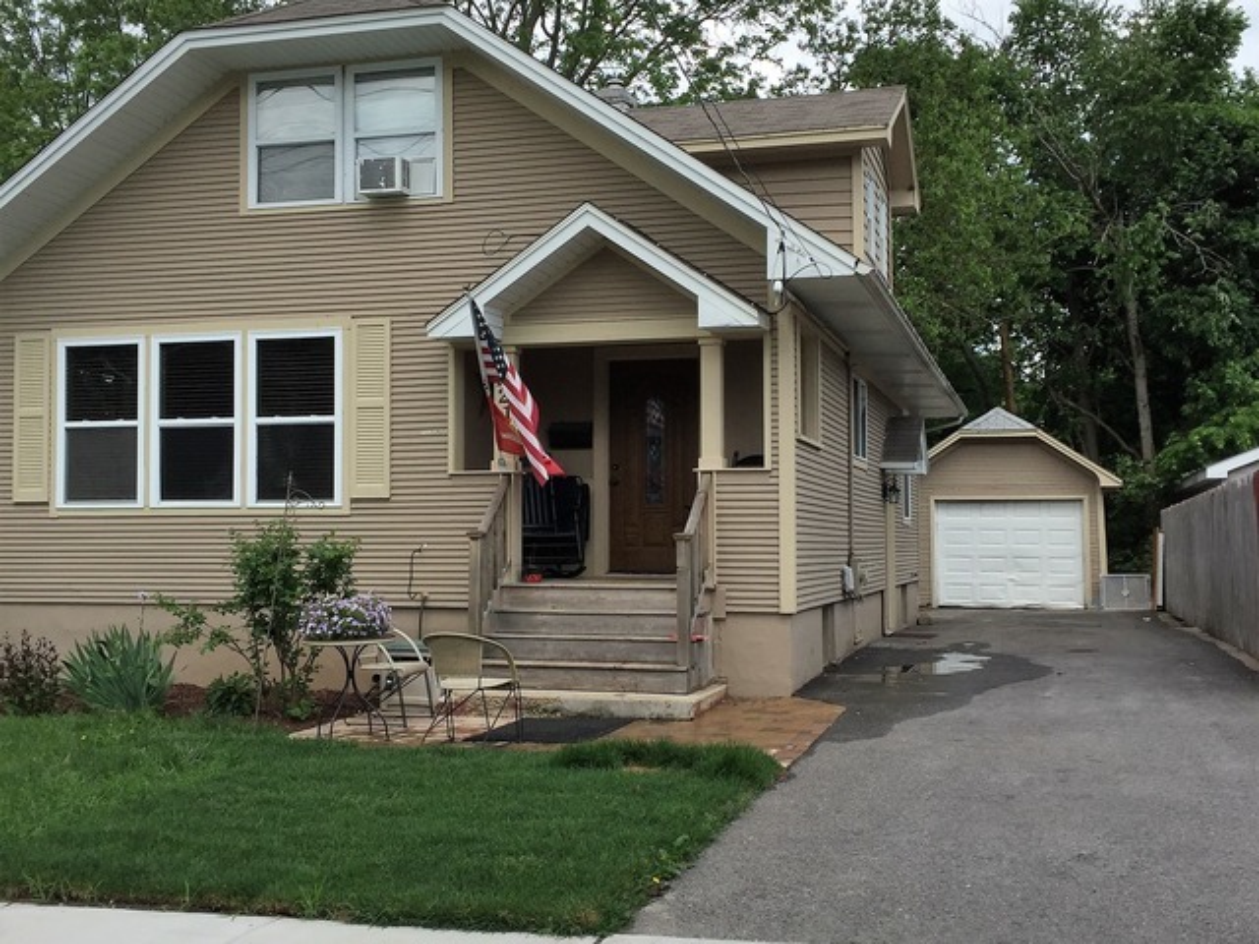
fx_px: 1055
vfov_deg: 48.2
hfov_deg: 61.7
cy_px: 472
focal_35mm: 29
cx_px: 630
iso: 32
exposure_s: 1/1522
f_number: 2.2
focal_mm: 4.15
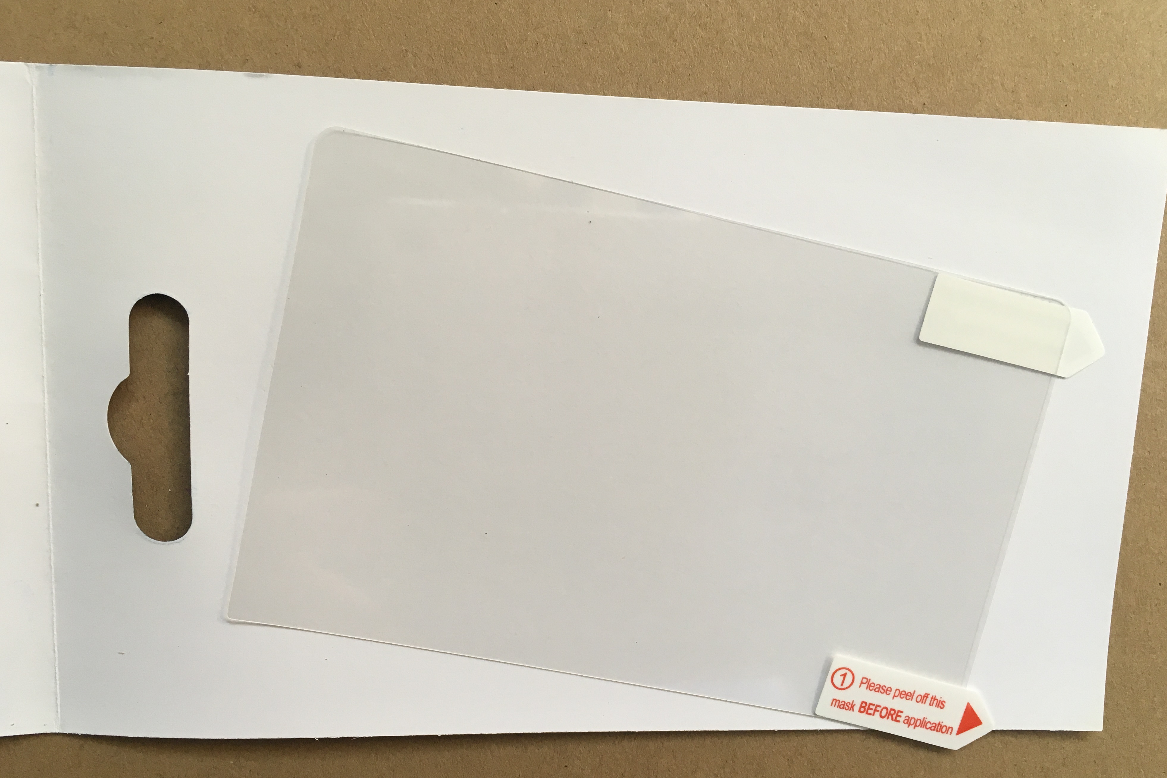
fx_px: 1005
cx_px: 576
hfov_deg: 60.3
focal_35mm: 31
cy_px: 425
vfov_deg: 42.3
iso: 32
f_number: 2.2
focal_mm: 4.15
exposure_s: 1/33
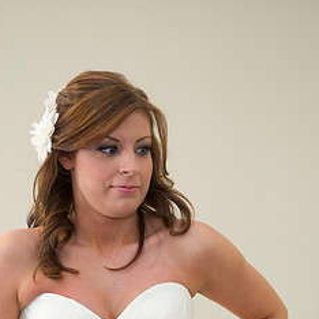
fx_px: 1053
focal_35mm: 101
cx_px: 192
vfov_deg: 17.1
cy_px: 258
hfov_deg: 17.2
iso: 800
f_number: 2.8
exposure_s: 1/250
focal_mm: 48
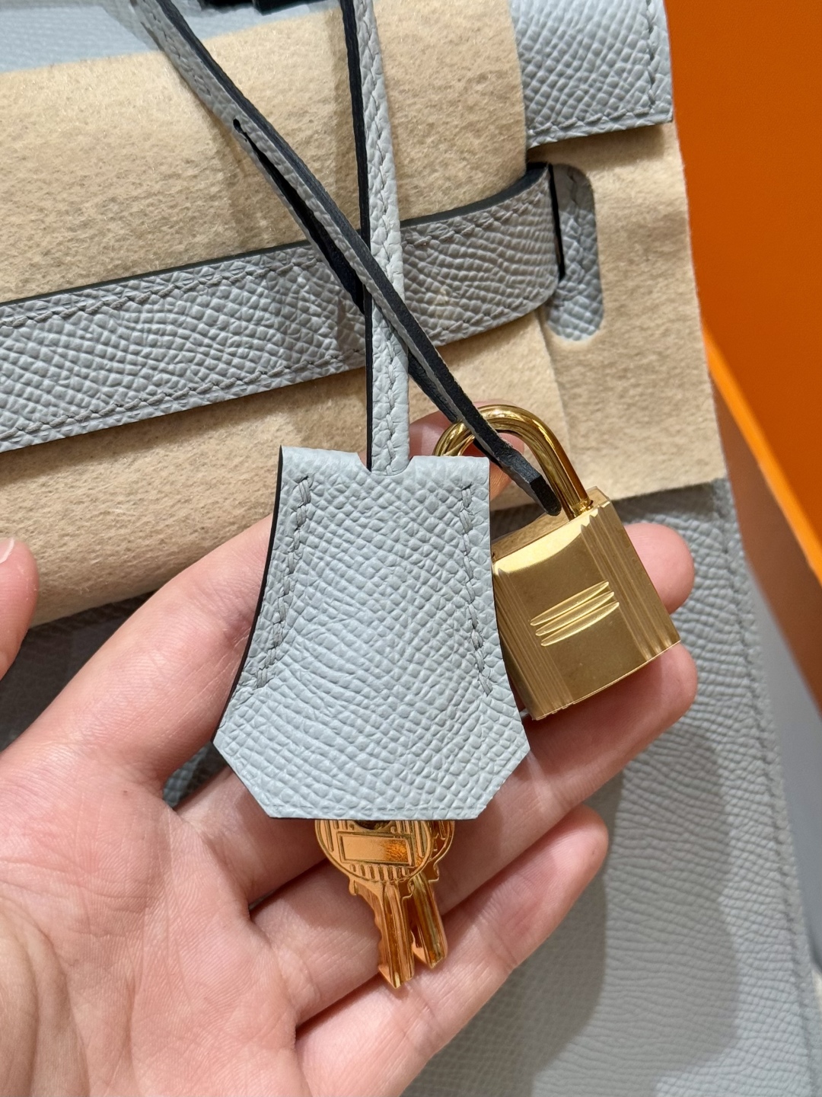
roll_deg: +2.1
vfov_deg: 39.7
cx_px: 411
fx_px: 1520
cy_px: 548
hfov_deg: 30.3
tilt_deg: -41.8
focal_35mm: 48
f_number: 1.78
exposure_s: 1/100
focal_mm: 6.76
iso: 80
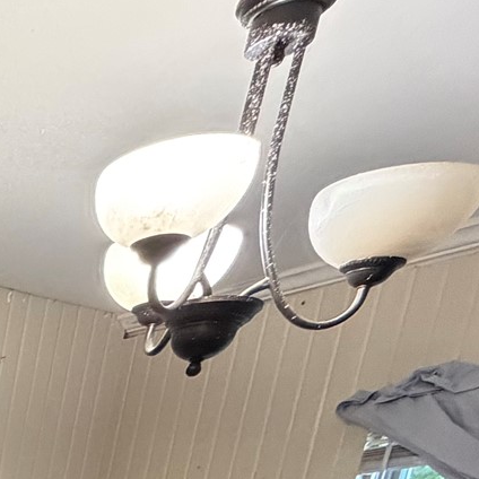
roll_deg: -1.4
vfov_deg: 22.5
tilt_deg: -15.4
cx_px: -549
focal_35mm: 56
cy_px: 789
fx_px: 877
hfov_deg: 17.5
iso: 500
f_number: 2.2
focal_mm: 2.22
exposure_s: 1/60
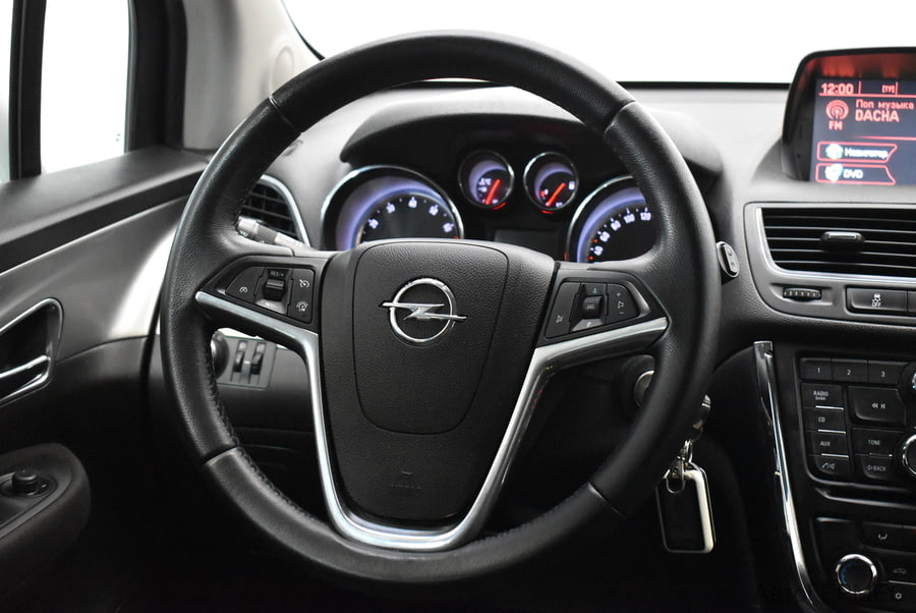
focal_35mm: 48
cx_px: 458
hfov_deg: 41.1
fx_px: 1222
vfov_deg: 28.1
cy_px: 306
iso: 6400
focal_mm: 32
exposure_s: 1/50
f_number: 4.5
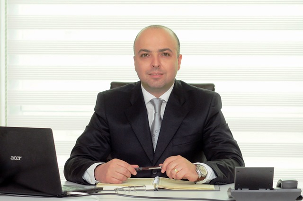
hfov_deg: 16.1
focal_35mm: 128
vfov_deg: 10.7
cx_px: 152
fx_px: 1072
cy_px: 100
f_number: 6.3
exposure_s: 1/125
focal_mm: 85
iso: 1250
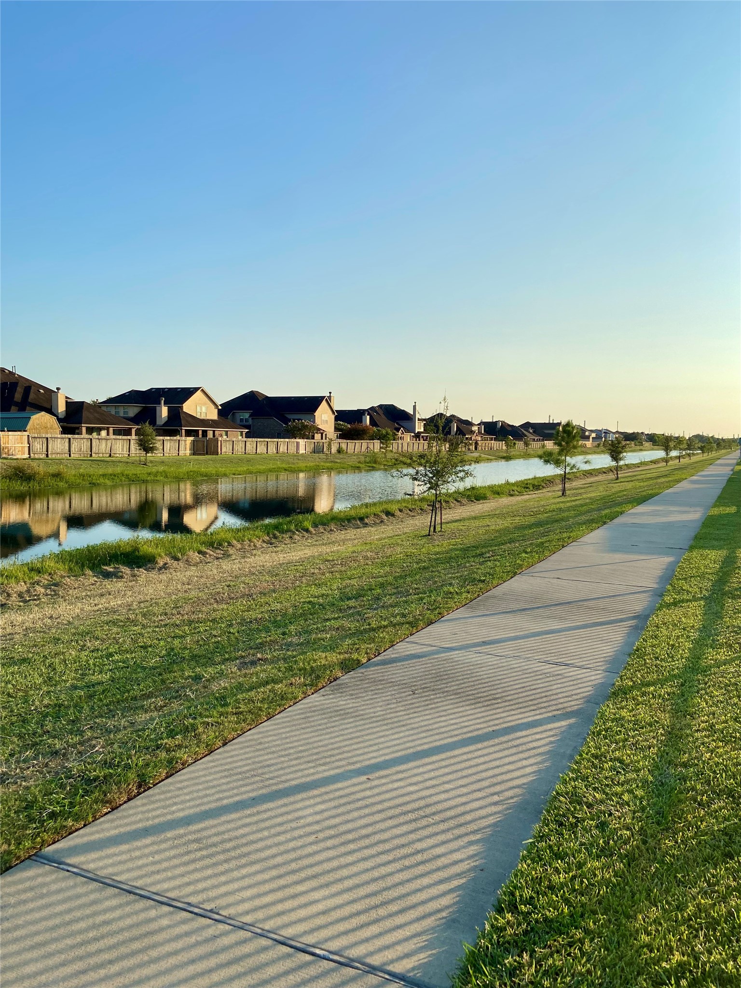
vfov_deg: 67.3
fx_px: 742
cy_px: 494
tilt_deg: -3.5
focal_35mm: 26
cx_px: 370
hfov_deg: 53.1
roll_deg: -0.7
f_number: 1.8
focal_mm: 4.25
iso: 32
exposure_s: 1/2571
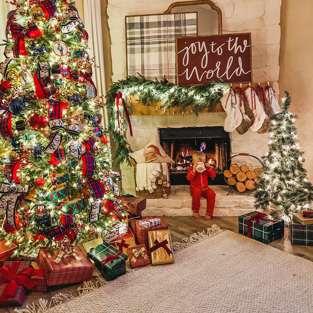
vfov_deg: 52.4
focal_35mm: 31
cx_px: 158
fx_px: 317
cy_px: 141
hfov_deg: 52.5
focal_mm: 5.7
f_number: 1.5
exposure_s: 1/30
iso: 640
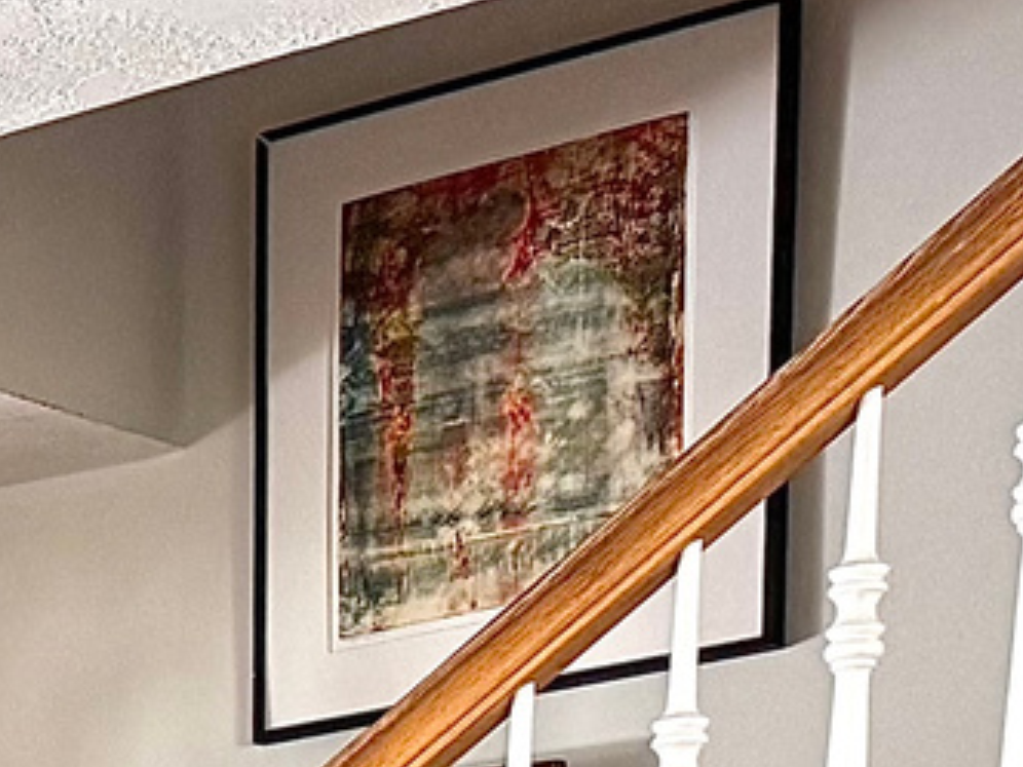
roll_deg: +0.9
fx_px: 4374
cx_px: -1864
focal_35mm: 148
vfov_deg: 8.7
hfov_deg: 10.3
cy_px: 2088
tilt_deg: -5.3
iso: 125
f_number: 1.78
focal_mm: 6.76
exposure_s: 1/120
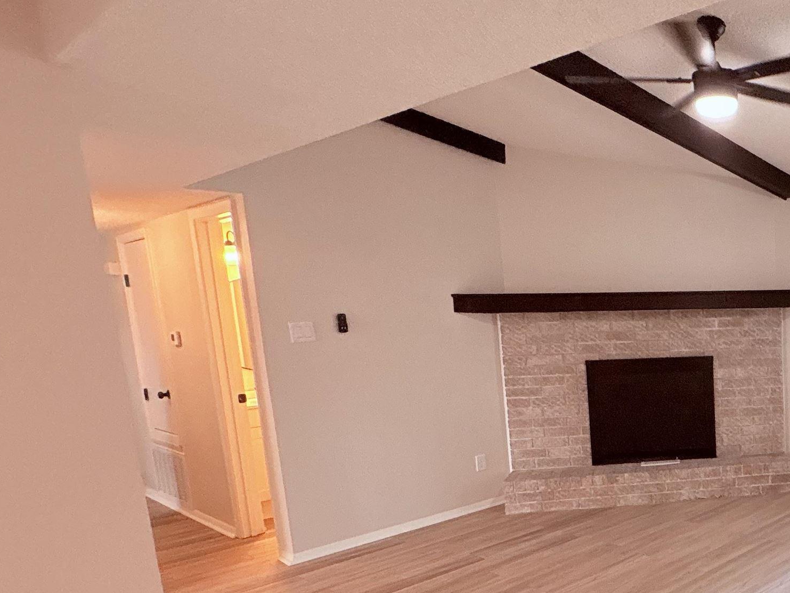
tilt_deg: -8.4
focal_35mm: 29
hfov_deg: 49.4
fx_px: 662
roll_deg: +2.0
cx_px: 802
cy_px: 400
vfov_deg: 47.4
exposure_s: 1/120
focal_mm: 2.22
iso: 200
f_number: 2.2
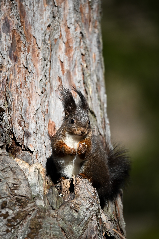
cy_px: 120
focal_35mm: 600
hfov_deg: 2.3
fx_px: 3979
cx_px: 80
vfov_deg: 3.4
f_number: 6.3
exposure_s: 1/2000
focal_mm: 600
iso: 800
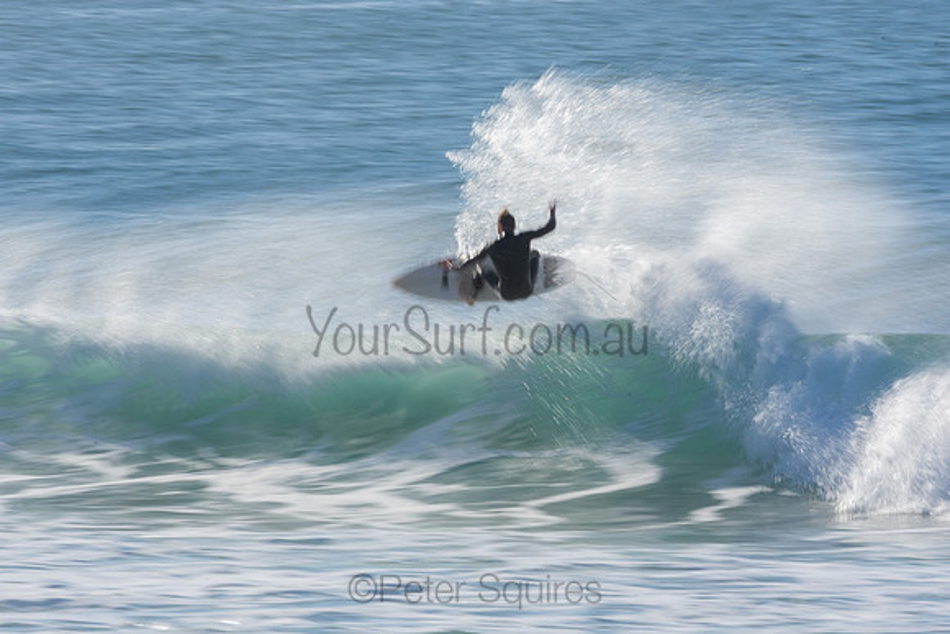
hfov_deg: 2.7
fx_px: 19795
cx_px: 475
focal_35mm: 750
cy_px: 317
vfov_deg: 1.8
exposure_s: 1/40
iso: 100
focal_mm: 500
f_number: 25
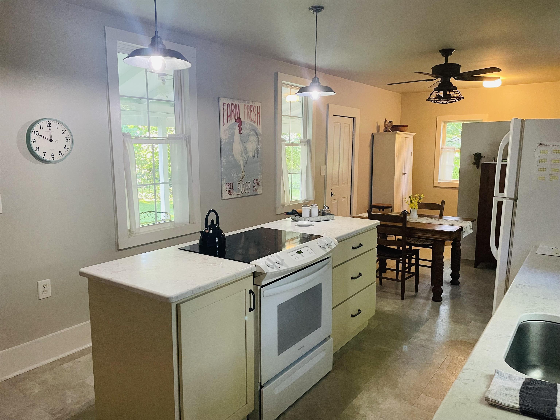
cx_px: 280
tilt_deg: -8.7
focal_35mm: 26
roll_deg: +0.4
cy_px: 210
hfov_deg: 67.3
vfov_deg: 53.1
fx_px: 421
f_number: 1.6
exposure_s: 1/60
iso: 400
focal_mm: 4.2
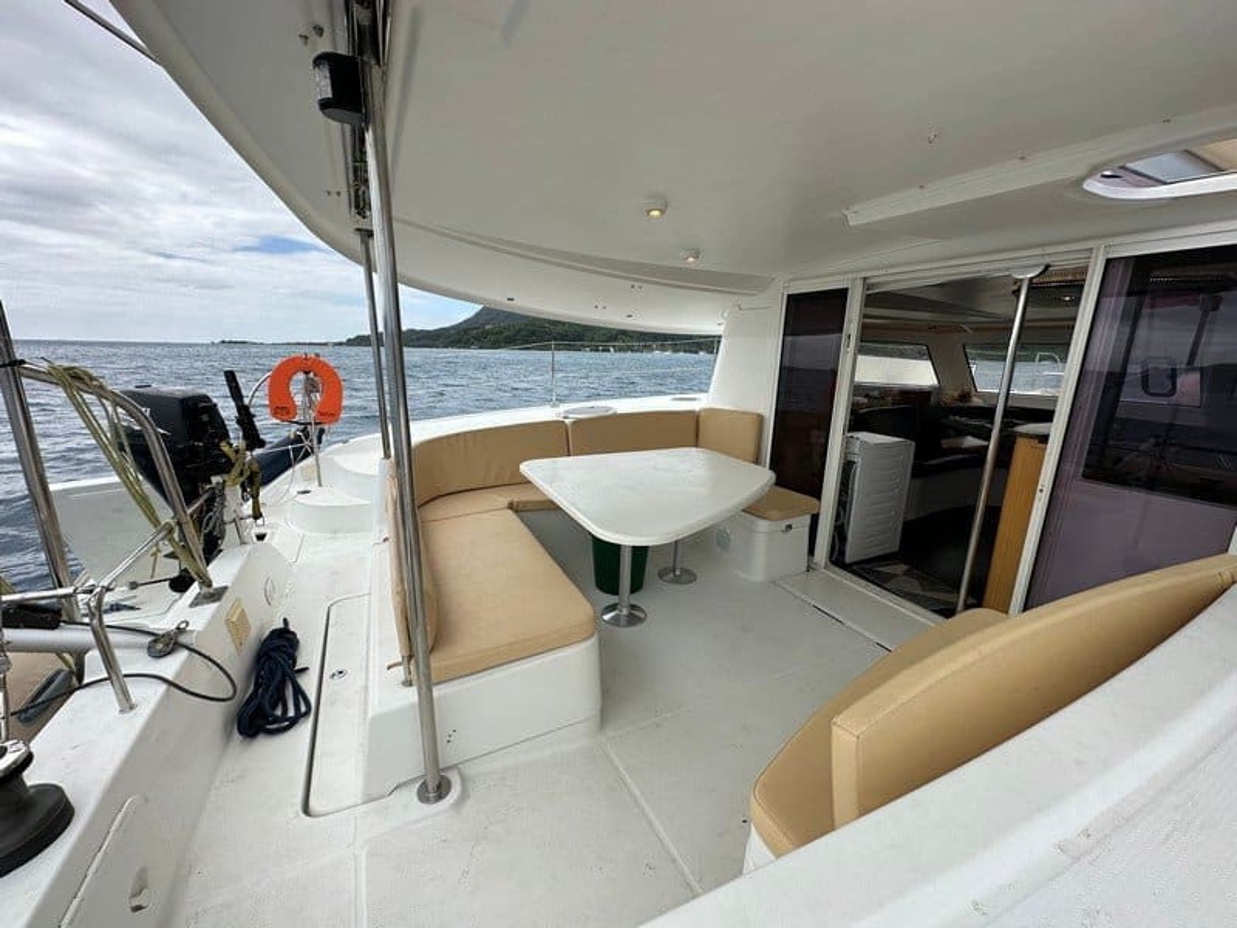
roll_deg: -1.7
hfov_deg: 102.1
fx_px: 500
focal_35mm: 14
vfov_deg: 85.7
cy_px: 464
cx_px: 618
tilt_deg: -12.1
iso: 50
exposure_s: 1/1770
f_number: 2.2
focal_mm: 2.22
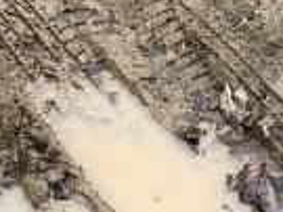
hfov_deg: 16.7
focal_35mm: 118
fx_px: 964
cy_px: 408
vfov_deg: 11.4
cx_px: 187
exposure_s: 1/683
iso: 25
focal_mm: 4.25
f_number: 1.8
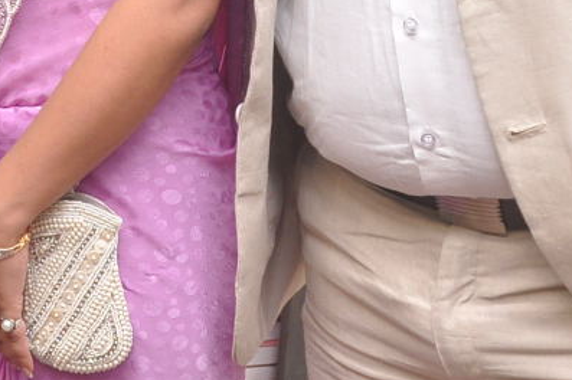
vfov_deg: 11.0
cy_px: -149
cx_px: -169
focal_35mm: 121
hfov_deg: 16.1
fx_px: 1921
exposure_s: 1/125
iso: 640
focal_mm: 20
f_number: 5.6
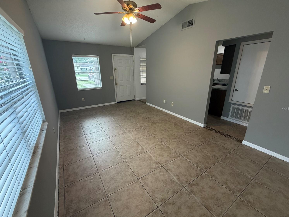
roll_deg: -0.1
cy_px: 109
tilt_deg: -17.9
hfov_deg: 98.2
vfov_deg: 81.8
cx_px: 146
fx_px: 125
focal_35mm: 15
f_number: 2.2
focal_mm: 2.22
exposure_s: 1/120
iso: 250
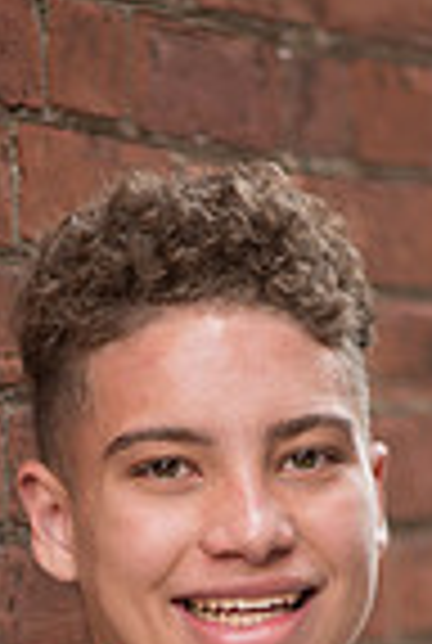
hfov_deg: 5.2
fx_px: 4783
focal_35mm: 267
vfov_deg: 7.6
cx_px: 122
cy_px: 928
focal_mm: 85
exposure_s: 1/320
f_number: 1.8
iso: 100
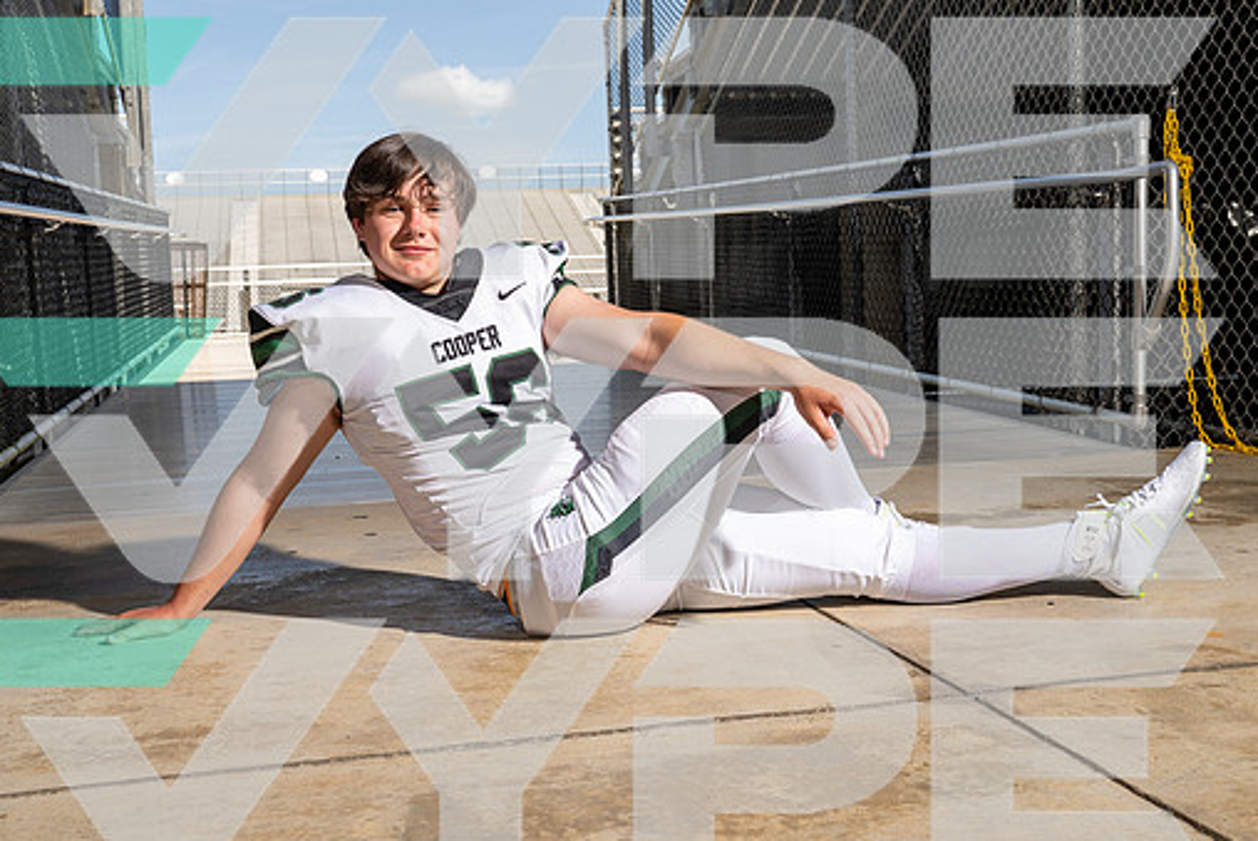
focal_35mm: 40
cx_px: 593
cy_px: 450
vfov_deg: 33.5
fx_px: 1399
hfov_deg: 48.4
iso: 160
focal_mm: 35
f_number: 8
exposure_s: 1/250
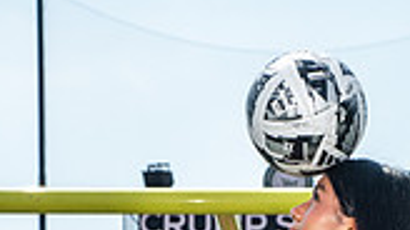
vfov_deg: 8.4
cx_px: 325
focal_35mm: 132
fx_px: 1434
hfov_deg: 16.2
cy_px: 542
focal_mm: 46
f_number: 7.1
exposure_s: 1/320
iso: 100
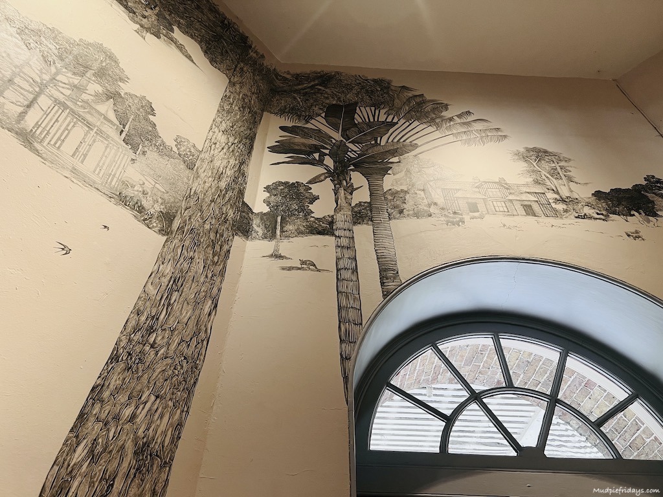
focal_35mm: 26
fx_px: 498
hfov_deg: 67.3
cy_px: 248
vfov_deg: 53.1
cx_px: 332
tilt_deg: +46.3
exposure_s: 1/64
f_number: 1.5
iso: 125
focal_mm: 5.7
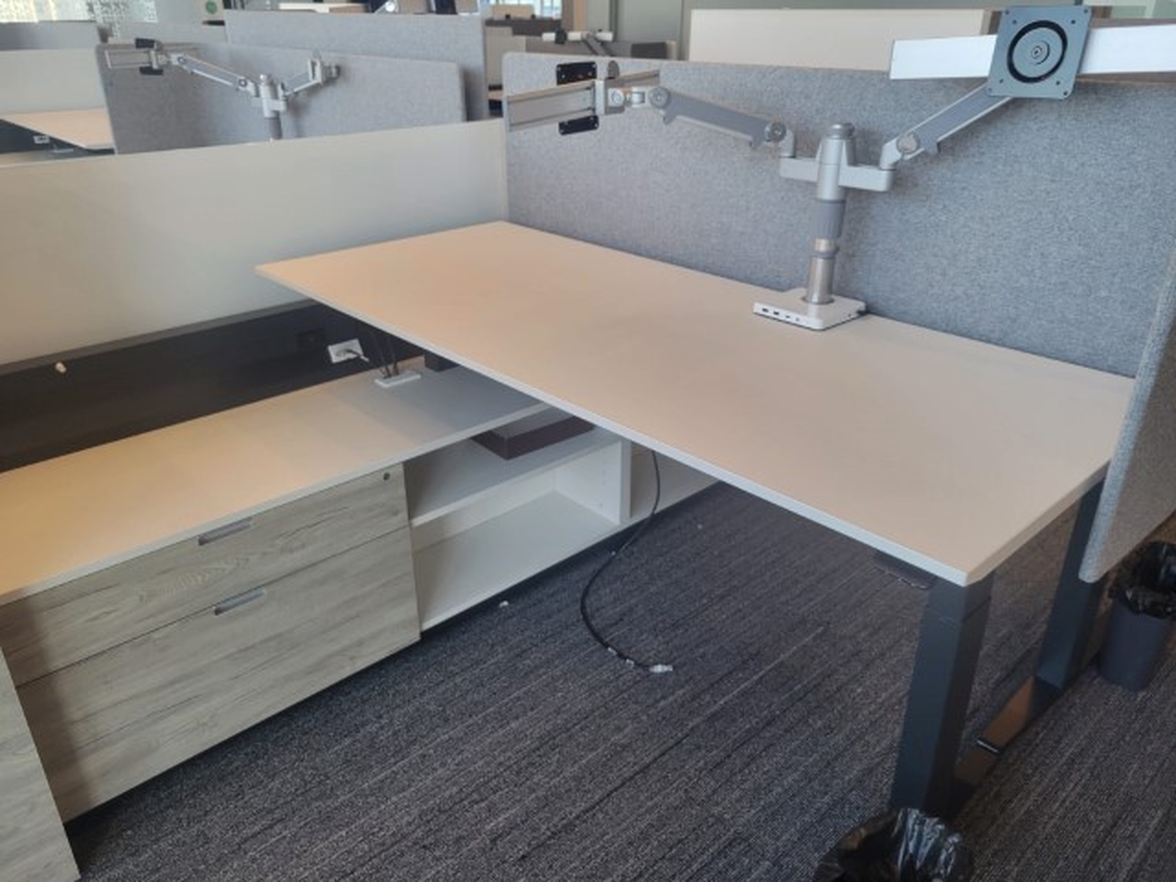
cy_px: 441
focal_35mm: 26
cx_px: 588
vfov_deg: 53.1
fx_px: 883
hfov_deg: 67.3
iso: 100
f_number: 1.8
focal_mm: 5.4
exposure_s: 1/120
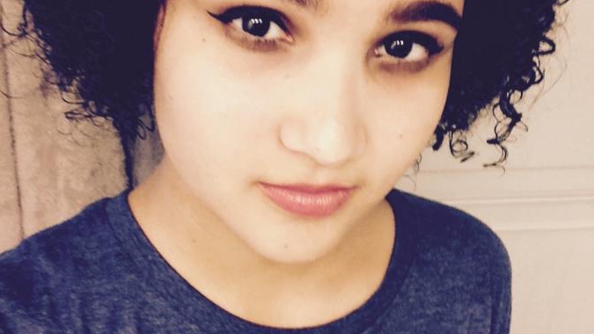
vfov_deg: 24.4
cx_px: 291
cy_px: 178
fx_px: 772
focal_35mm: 49
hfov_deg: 42.1
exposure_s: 1/30
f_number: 2.4
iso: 125
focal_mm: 2.15
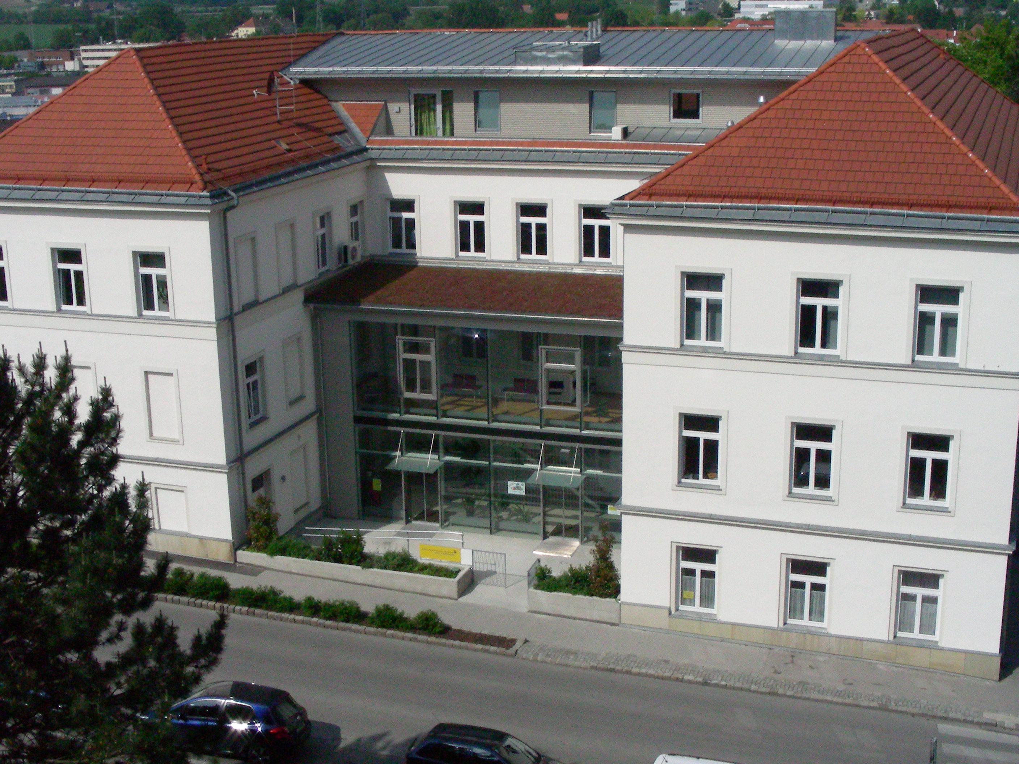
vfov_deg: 30.3
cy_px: 382
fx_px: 1413
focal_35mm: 48
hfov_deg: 39.7
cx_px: 510
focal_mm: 8
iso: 400
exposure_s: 1/580
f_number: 13.6
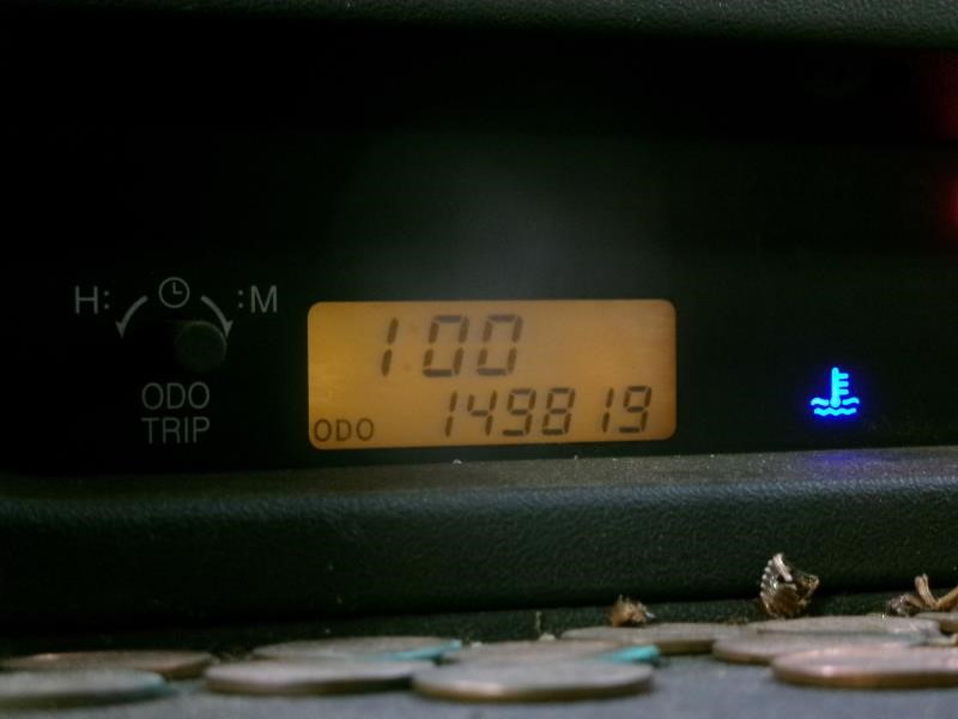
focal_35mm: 78
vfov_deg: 18.9
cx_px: 479
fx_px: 2159
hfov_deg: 25.0
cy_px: 360
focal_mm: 14
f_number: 5.4
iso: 800
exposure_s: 1/4
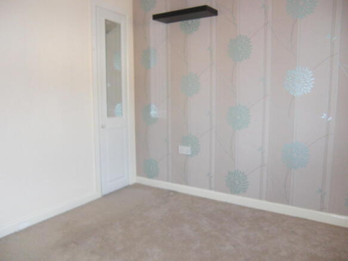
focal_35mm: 28
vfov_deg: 49.7
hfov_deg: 63.5
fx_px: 281
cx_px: 174
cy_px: 130
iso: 200
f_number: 2.6
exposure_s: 1/125
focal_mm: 4.9
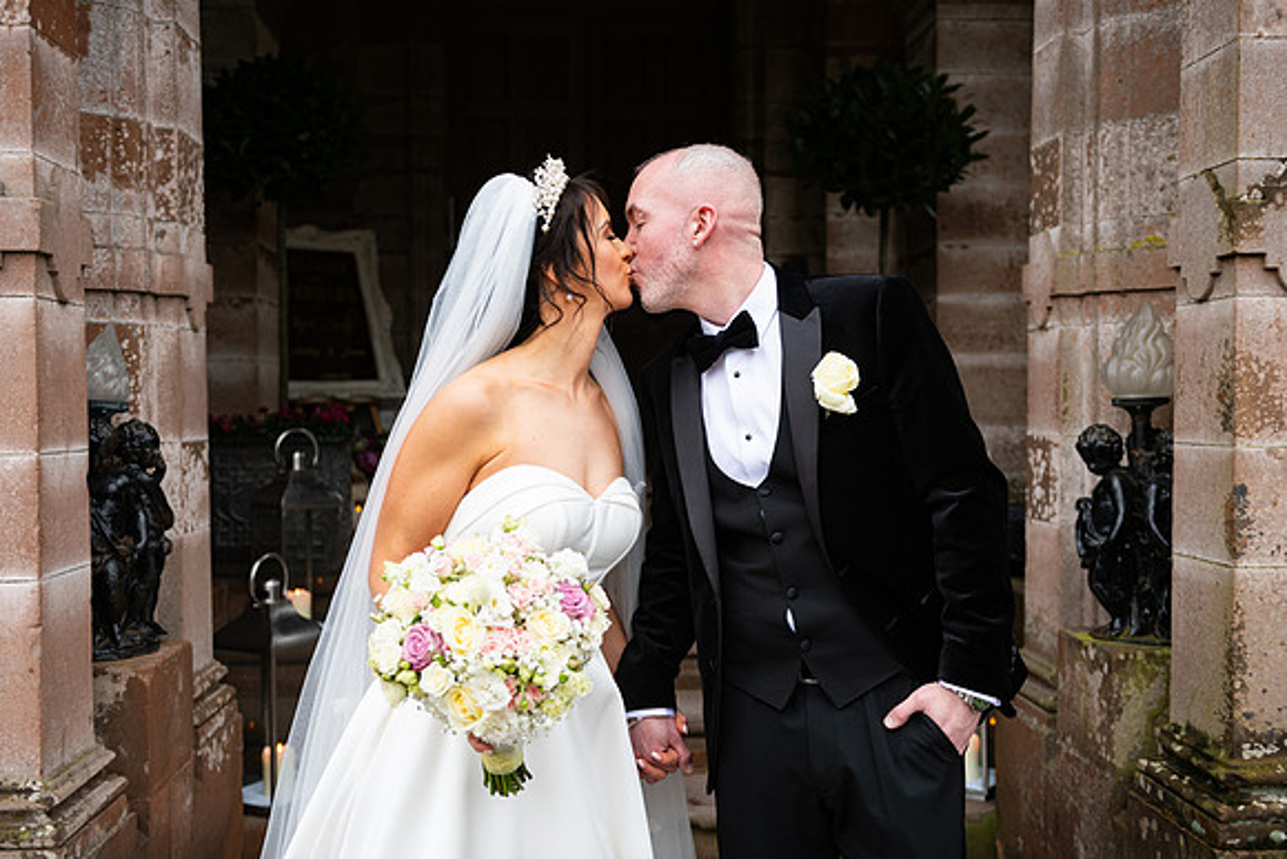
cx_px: 644
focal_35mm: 38
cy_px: 430
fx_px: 1359
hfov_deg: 50.7
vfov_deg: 35.1
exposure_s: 1/160
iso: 200
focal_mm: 38
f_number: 3.5
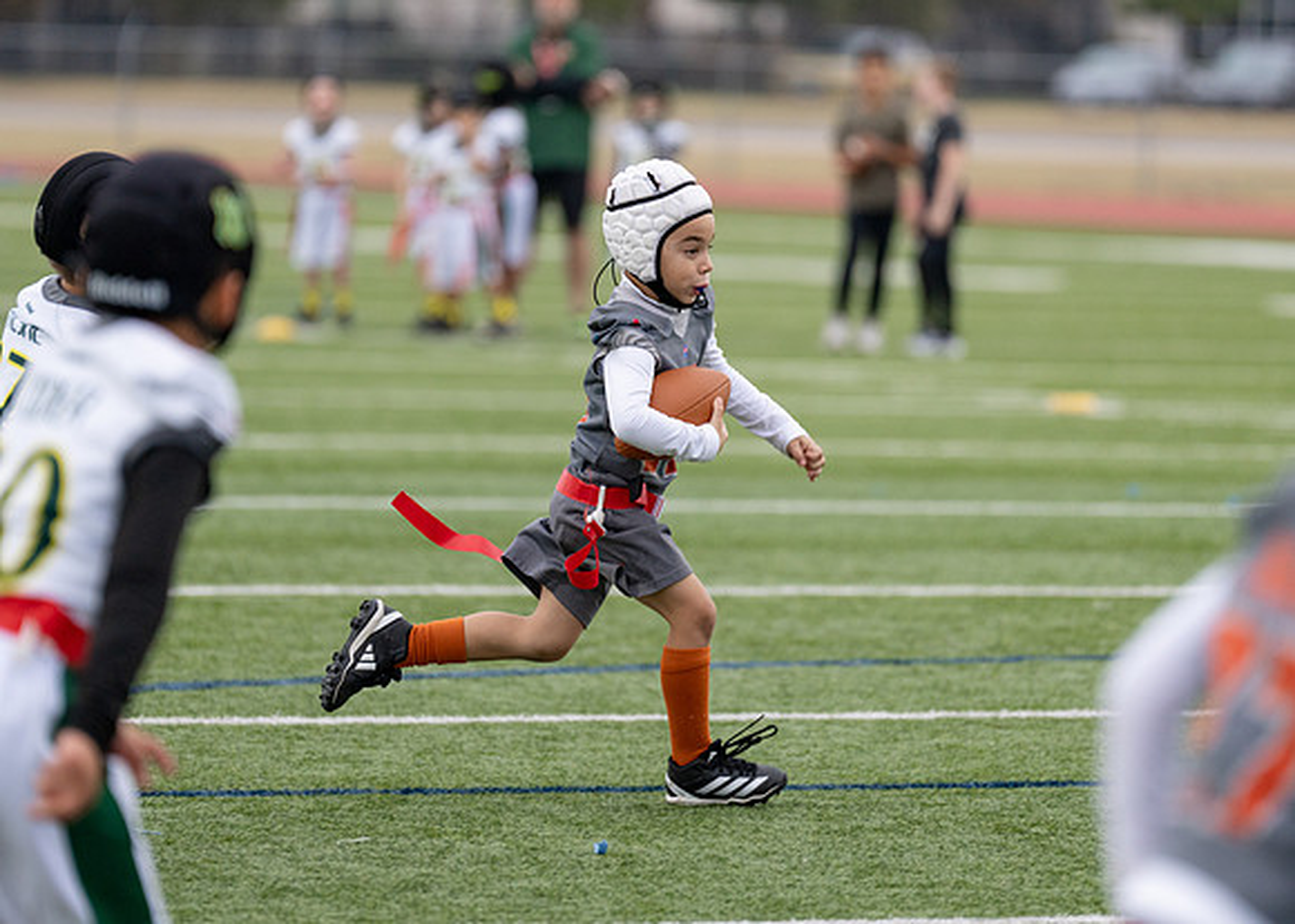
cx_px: 620
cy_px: 392
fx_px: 10292
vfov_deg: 5.1
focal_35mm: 280
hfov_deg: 7.2
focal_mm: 200
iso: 400
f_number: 2.8
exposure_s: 1/1000
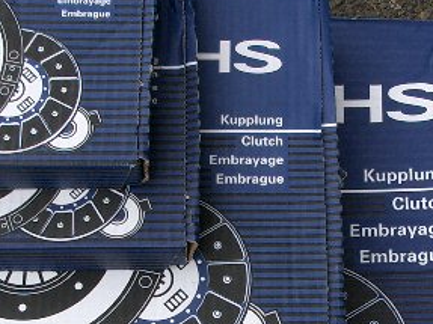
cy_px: 265
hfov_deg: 25.0
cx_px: 264
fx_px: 975
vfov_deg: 18.7
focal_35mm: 78
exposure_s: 1/250
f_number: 4.3
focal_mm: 5.8
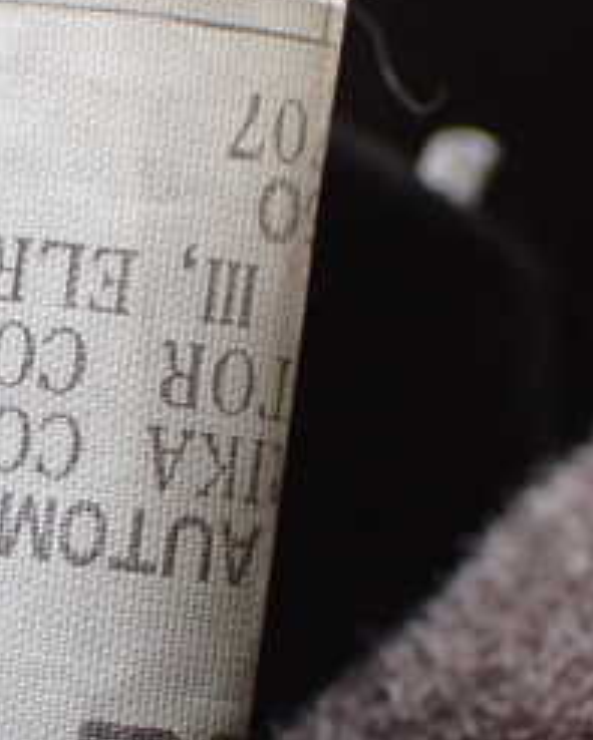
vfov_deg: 13.9
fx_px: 3026
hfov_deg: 11.1
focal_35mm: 138
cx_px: 6
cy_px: 560
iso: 800
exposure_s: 1/200
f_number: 3.5
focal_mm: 10.35
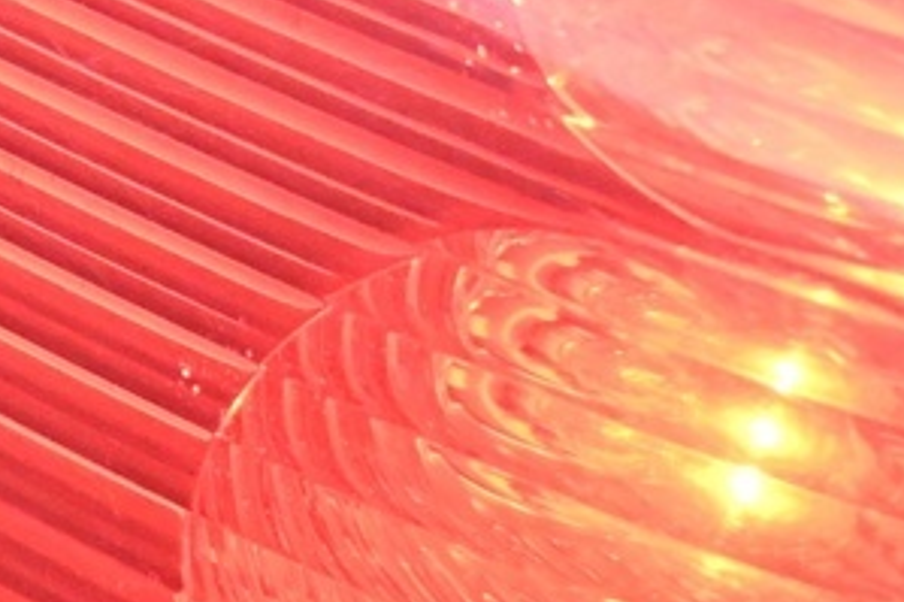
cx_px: -1203
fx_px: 6434
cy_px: 502
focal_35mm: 256
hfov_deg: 7.5
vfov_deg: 5.3
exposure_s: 1/60
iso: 5000
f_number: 5
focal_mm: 31.5
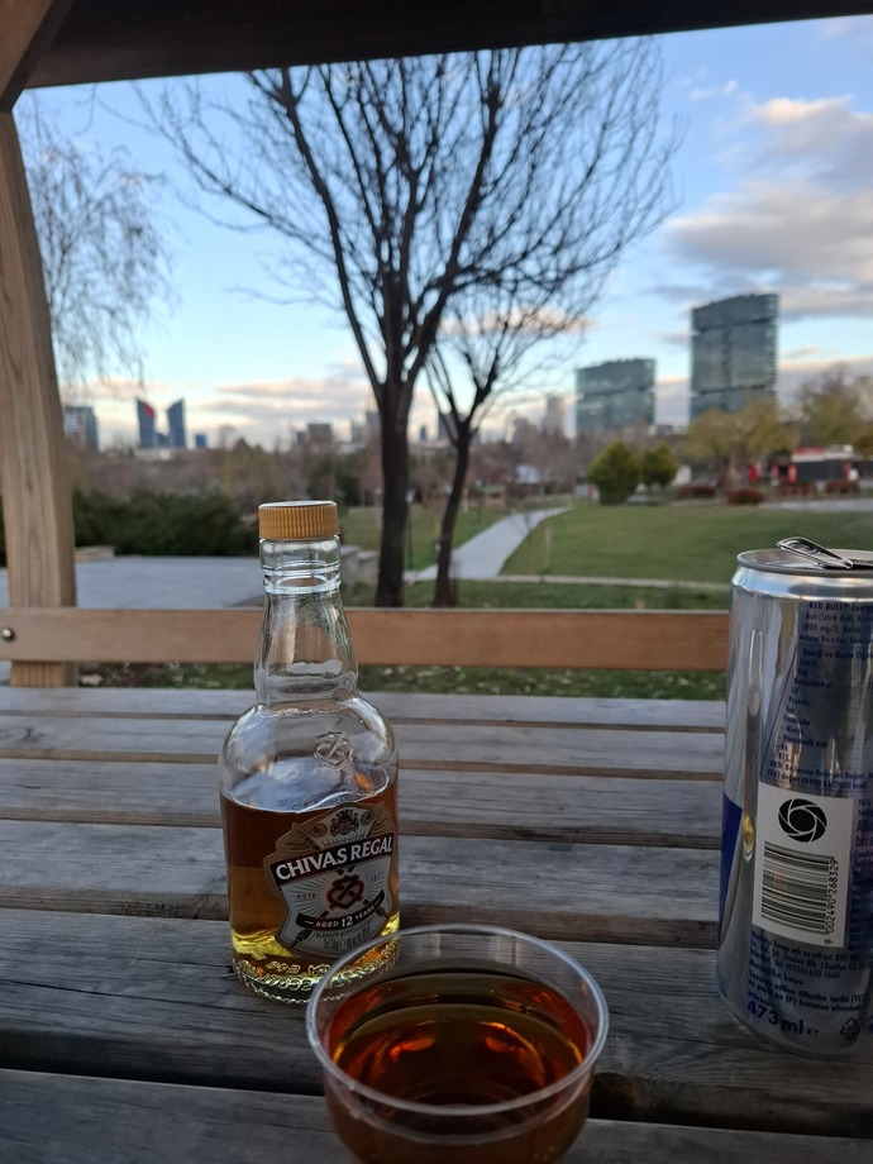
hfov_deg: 58.9
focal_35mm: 23
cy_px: 582
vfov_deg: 73.9
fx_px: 773
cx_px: 436
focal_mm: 5.54
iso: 50
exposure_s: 1/430
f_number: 1.8
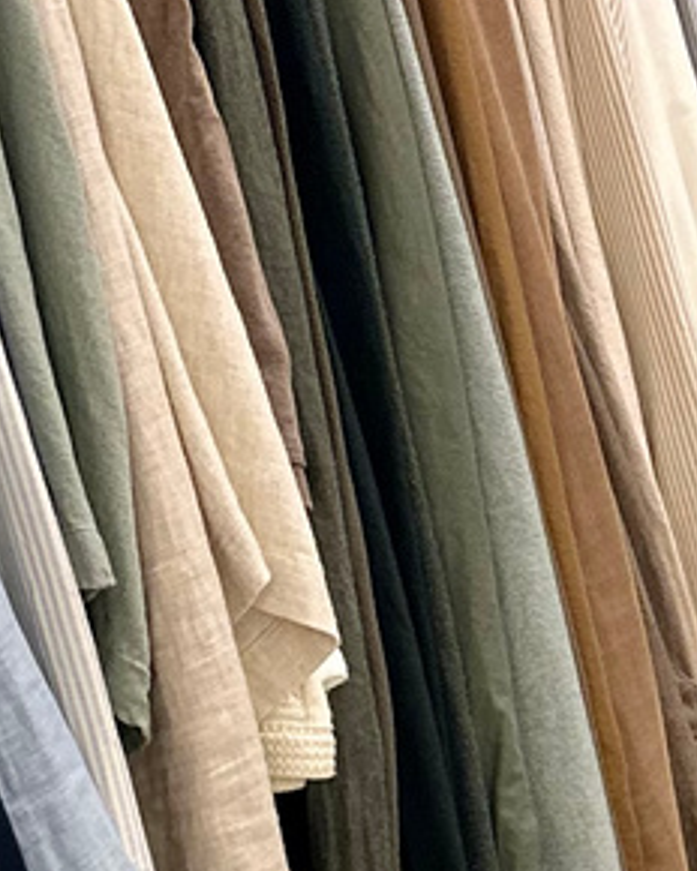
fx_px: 3197
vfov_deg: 15.1
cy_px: 964
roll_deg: -0.5
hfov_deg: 11.8
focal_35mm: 124
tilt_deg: -17.7
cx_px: 1106
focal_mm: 6.86
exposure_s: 1/60
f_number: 1.78
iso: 160
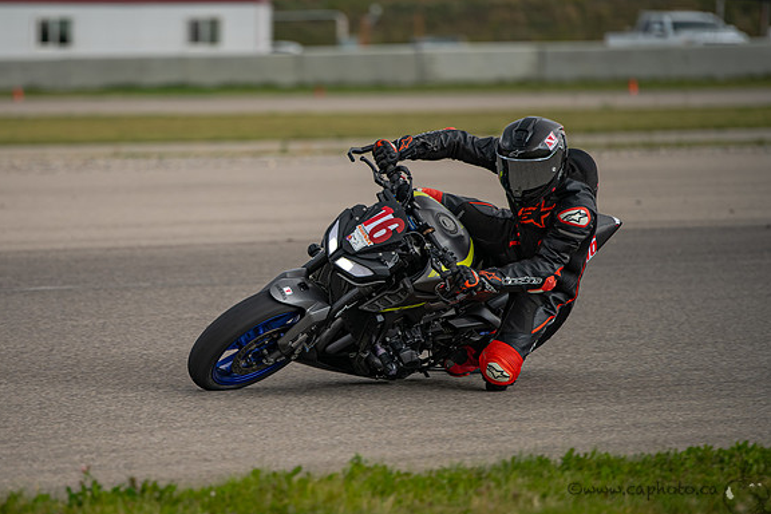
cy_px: 258
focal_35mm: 268
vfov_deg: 5.1
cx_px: 256
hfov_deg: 7.7
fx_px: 5739
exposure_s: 1/1250
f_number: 2.8
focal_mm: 200
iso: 125
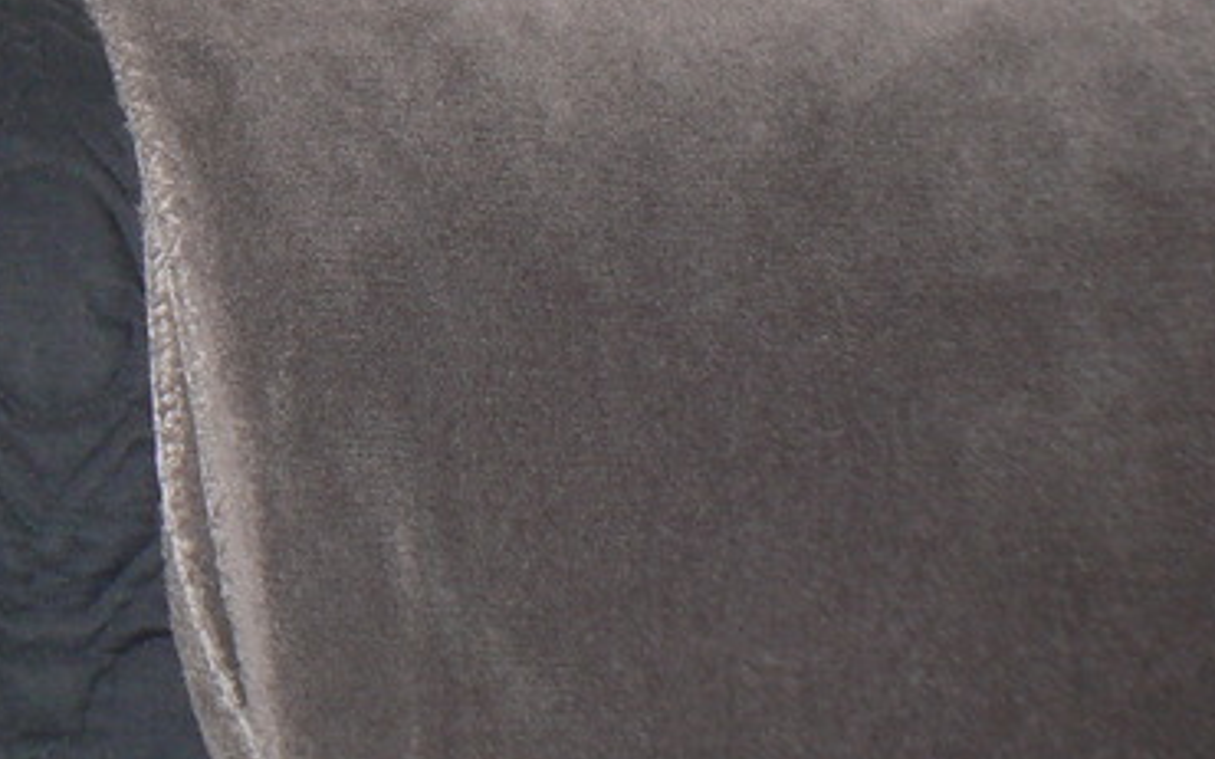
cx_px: -5
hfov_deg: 18.4
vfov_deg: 11.3
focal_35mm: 110
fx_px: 3641
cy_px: -447
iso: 80
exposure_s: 1/100
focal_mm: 6
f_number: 4
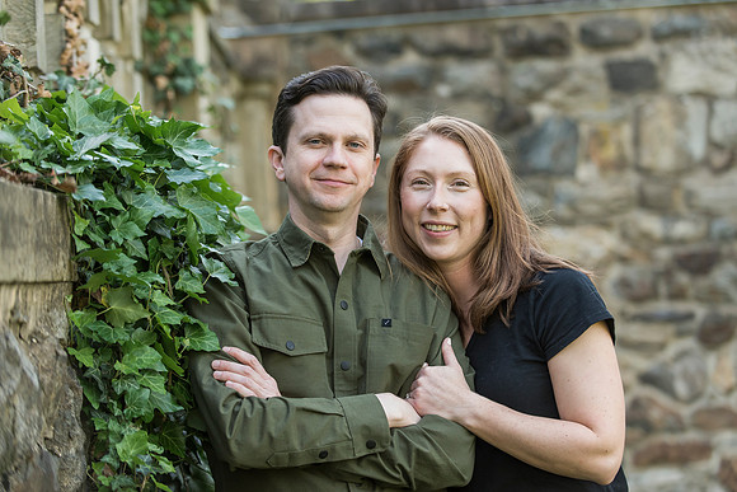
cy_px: 233
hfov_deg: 21.5
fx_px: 1941
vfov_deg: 14.4
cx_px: 371
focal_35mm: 95
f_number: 3.2
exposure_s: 1/320
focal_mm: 90
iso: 800
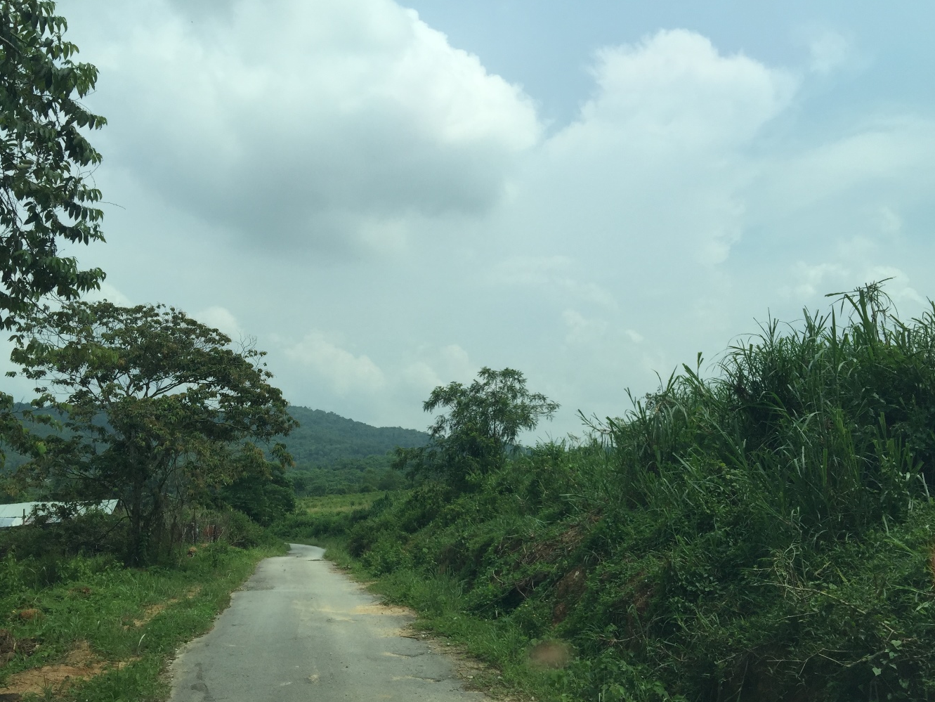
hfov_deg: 56.8
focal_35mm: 32
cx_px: 479
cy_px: 385
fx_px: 865
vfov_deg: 44.1
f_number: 2.2
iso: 32
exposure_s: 1/2825
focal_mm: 4.15
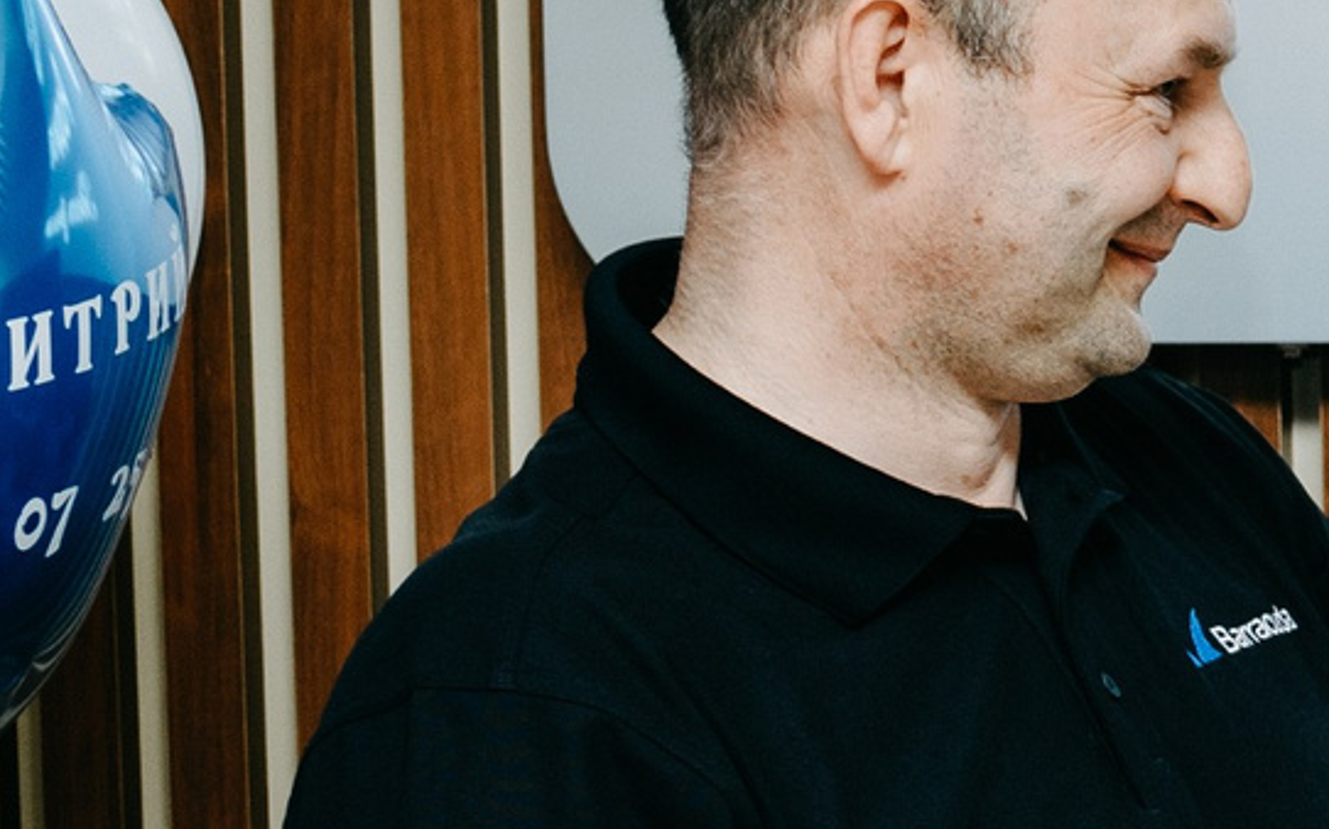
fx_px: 6371
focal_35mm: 176
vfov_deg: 7.4
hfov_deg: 10.9
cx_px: 2668
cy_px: 931
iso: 200
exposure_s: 1/160
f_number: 4
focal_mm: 35
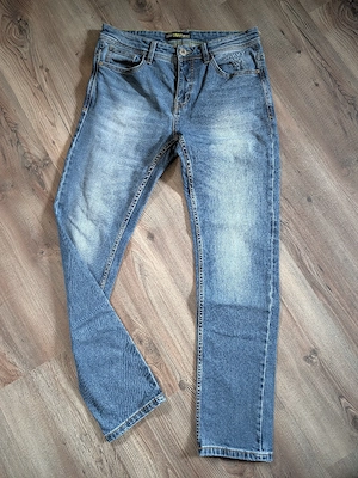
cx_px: 179
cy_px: 239
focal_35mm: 24
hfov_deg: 56.8
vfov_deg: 71.6
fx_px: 331
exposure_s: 1/23.9
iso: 394
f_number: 1.68
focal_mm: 6.9
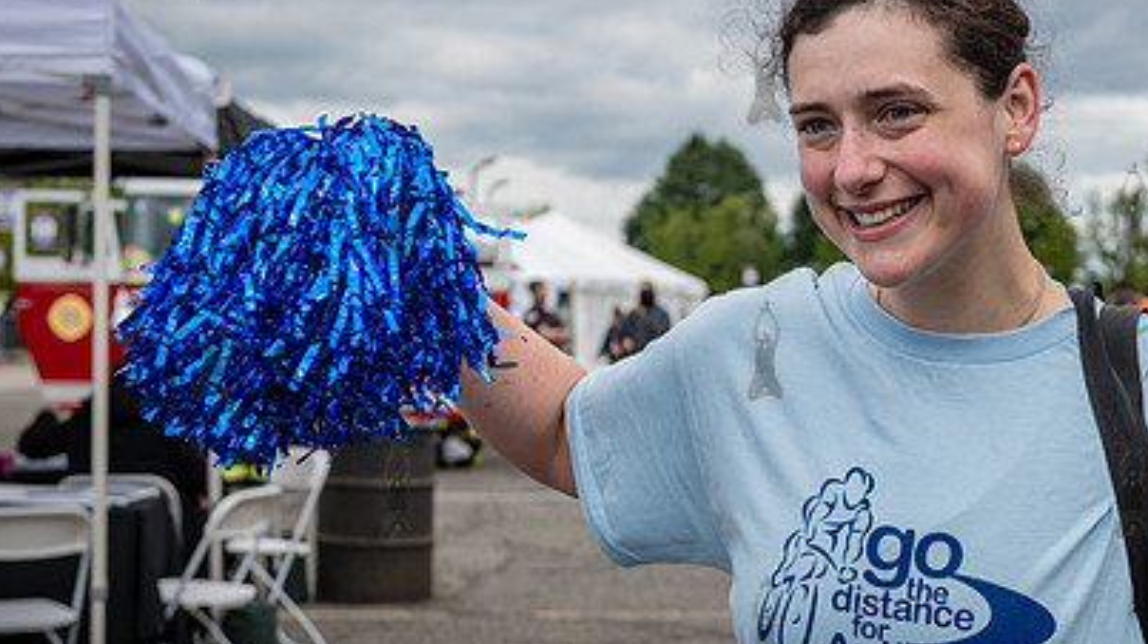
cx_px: 877
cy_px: 442
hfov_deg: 23.9
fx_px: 2677
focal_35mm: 88
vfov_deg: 13.7
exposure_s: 1/1600
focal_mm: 45
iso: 400
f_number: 4
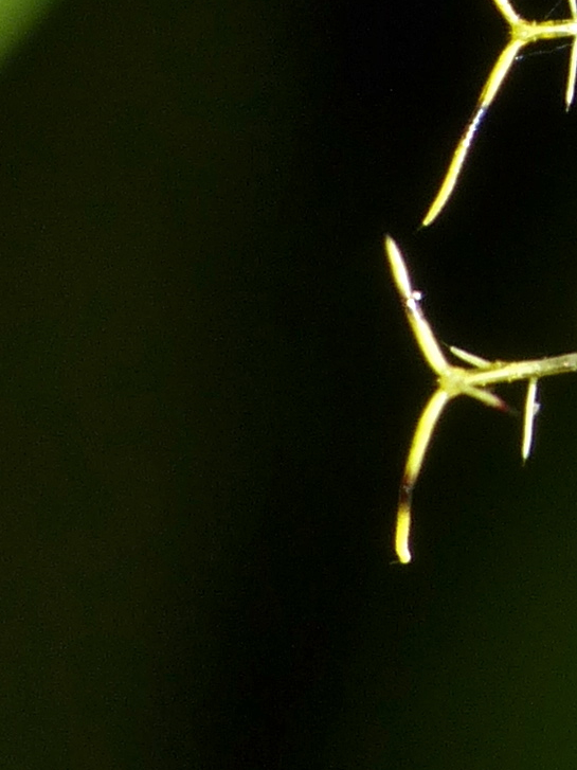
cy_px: 148
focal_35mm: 517
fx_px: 11494
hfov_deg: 2.8
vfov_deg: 3.8
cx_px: 1486
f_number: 5
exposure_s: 1/2000
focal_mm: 16.9
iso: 100
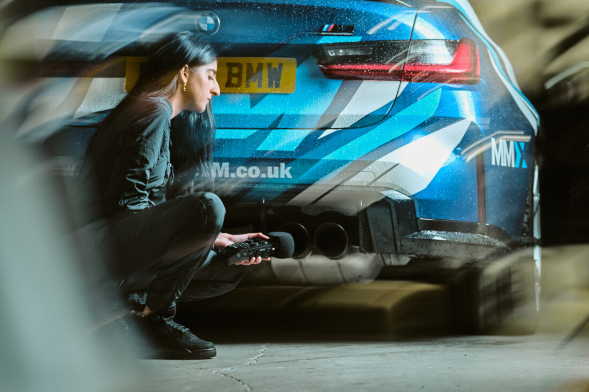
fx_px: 2094
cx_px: 294
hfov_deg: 16.0
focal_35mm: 128
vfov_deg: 10.7
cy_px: 196
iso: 160
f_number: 1.8
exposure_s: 1/15
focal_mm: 85
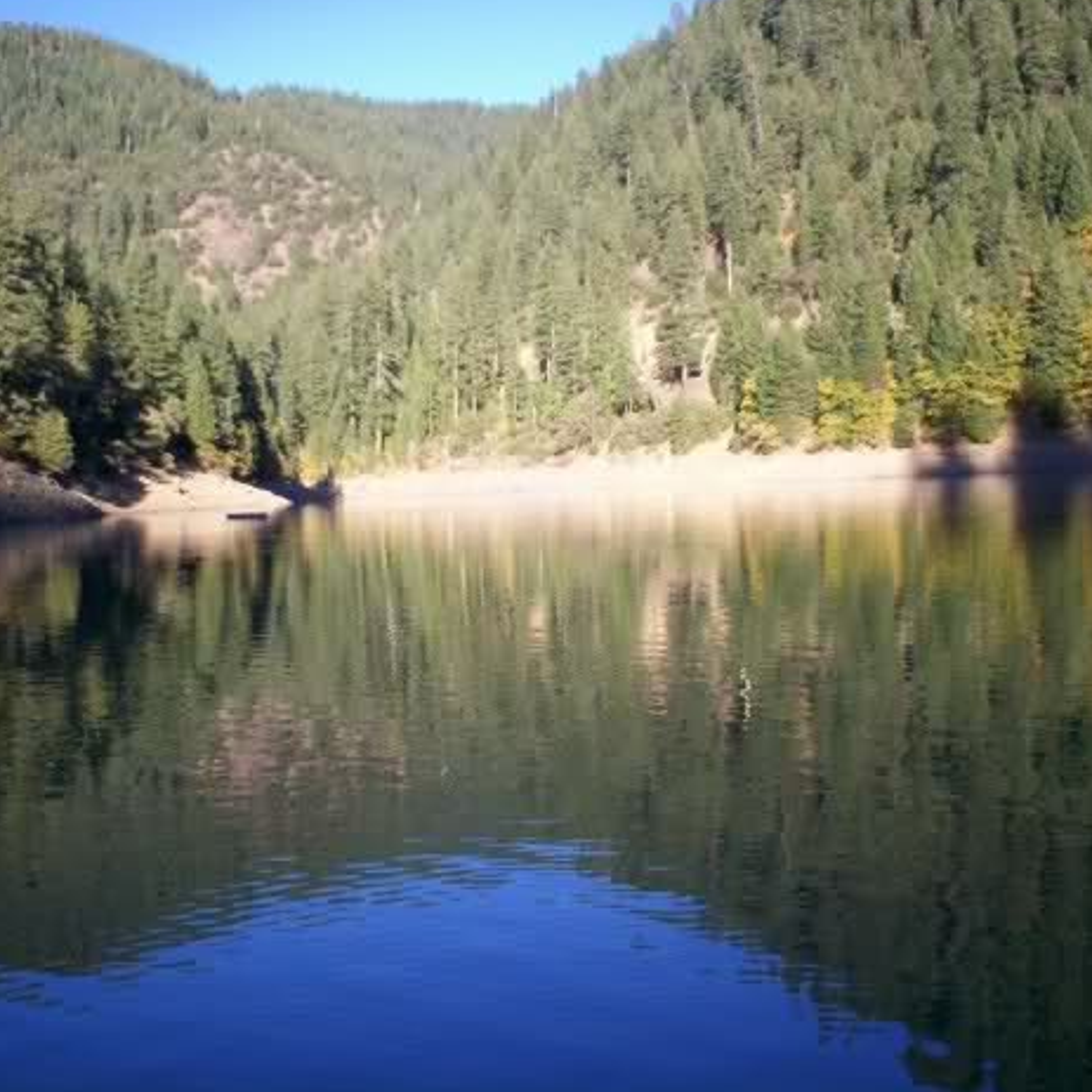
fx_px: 1570
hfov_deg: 38.3
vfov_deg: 38.3
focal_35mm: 44
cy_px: 531
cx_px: 517
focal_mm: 6
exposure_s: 1/201
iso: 100
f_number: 4.5
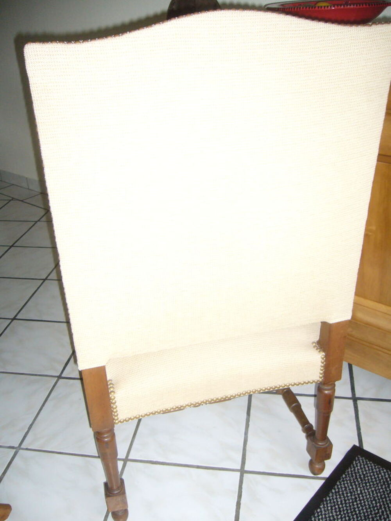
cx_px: 196
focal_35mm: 35
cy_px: 260
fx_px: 527
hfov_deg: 40.7
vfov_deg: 52.6
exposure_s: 1/30
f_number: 2.8
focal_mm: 5.8
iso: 200
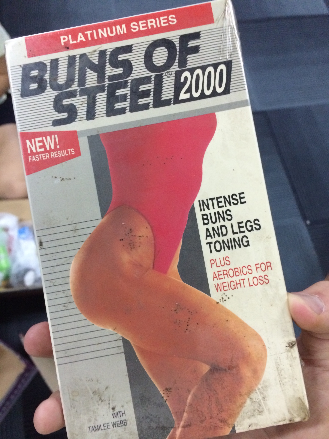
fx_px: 380
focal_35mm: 30
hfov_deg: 46.8
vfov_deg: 60.0
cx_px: 164
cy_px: 220
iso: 400
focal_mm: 4.12
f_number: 2.2
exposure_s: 1/33
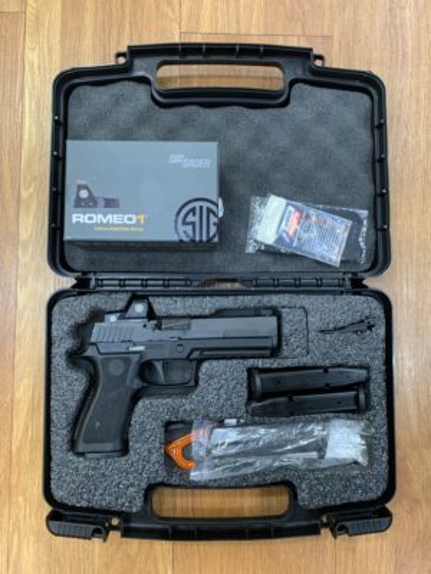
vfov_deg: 67.3
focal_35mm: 26
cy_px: 287
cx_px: 216
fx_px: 432
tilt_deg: -86.6
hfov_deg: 53.1
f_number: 1.8
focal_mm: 4.25
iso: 200
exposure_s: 1/50
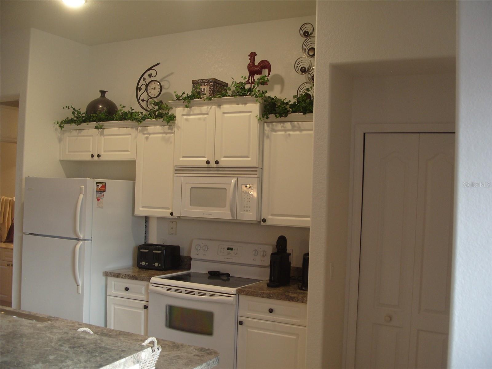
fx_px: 497
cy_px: 184
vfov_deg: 40.7
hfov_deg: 52.6
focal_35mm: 35
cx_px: 246
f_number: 2.8
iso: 100
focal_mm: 7.8
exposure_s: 1/45
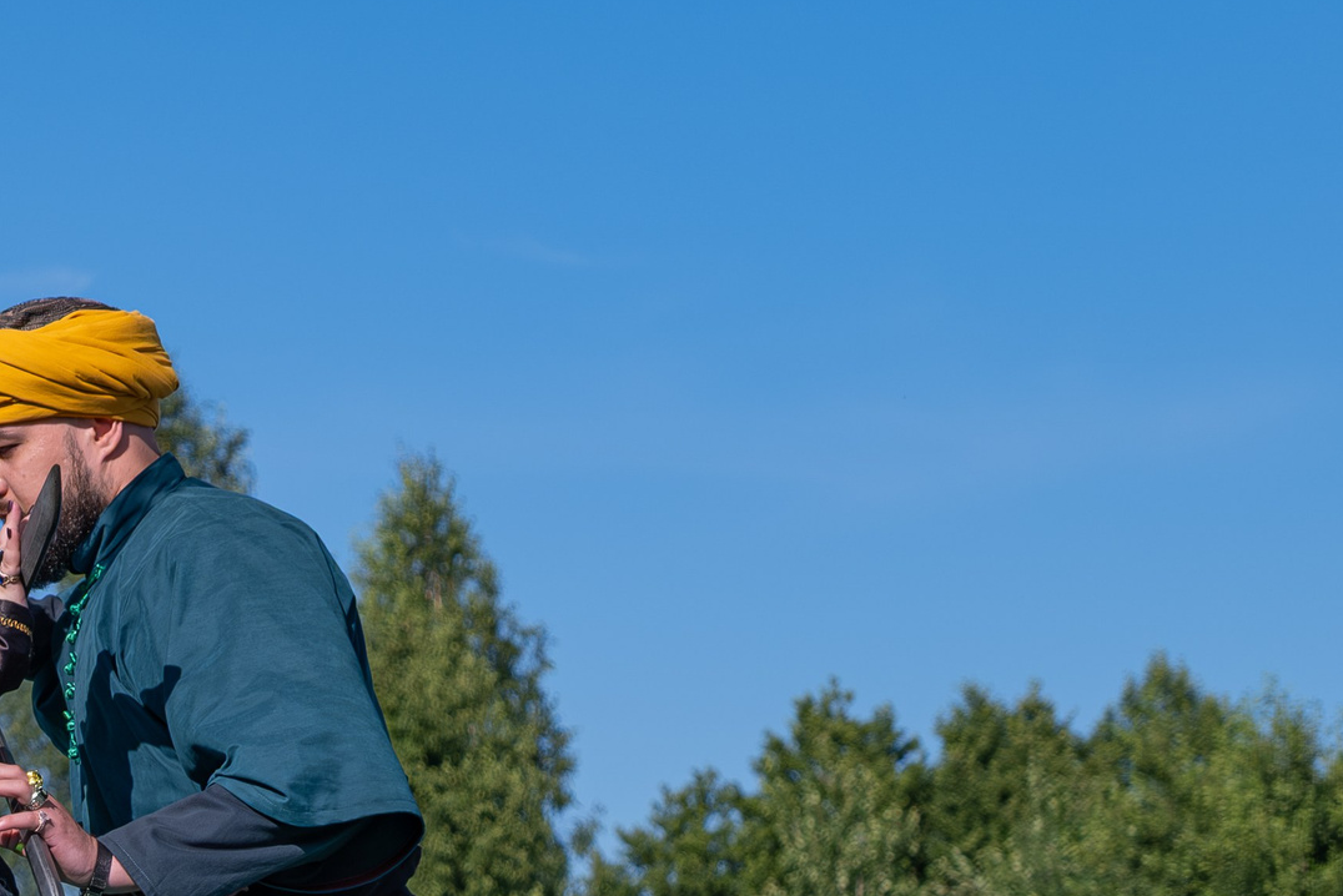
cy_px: 891
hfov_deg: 11.4
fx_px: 6604
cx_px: -172
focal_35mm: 177
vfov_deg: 7.7
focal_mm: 41.4
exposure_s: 1/1600
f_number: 4
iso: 160
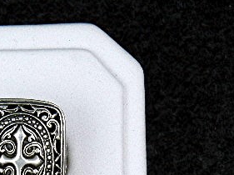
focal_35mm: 203
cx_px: 30
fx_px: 1370
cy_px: 158
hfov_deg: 9.7
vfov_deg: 7.3
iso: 400
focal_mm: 16
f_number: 4.4
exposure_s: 1/24.3
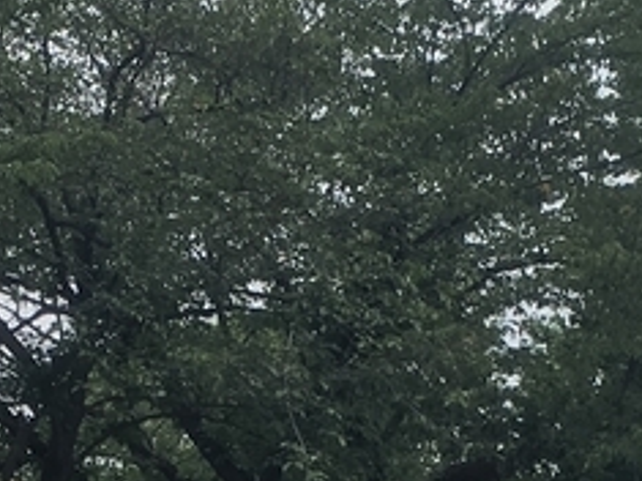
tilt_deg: +0.4
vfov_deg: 9.7
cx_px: 189
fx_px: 2743
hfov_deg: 13.3
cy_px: 762
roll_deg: +0.1
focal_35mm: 148
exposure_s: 1/864
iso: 25
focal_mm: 4.15
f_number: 2.2
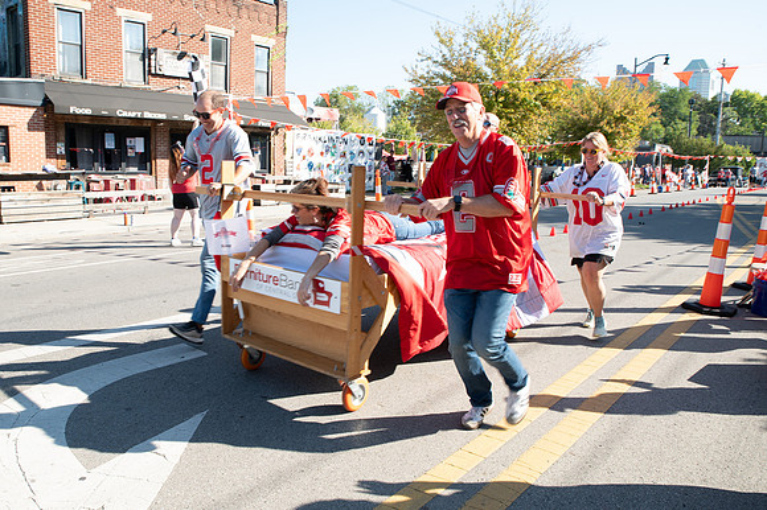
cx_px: 336
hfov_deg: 66.1
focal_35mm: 28
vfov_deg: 47.0
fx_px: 587
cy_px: 253
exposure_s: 1/160
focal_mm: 24
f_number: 9
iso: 320
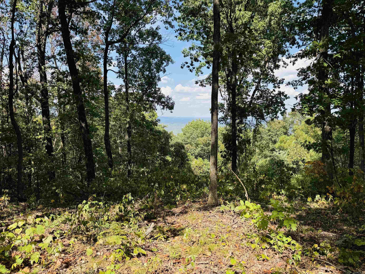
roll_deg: -0.9
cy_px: 137
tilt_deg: -5.6
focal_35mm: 24
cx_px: 182
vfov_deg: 56.8
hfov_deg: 71.6
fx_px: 253
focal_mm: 6.76
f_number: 1.78
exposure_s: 1/1395
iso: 80
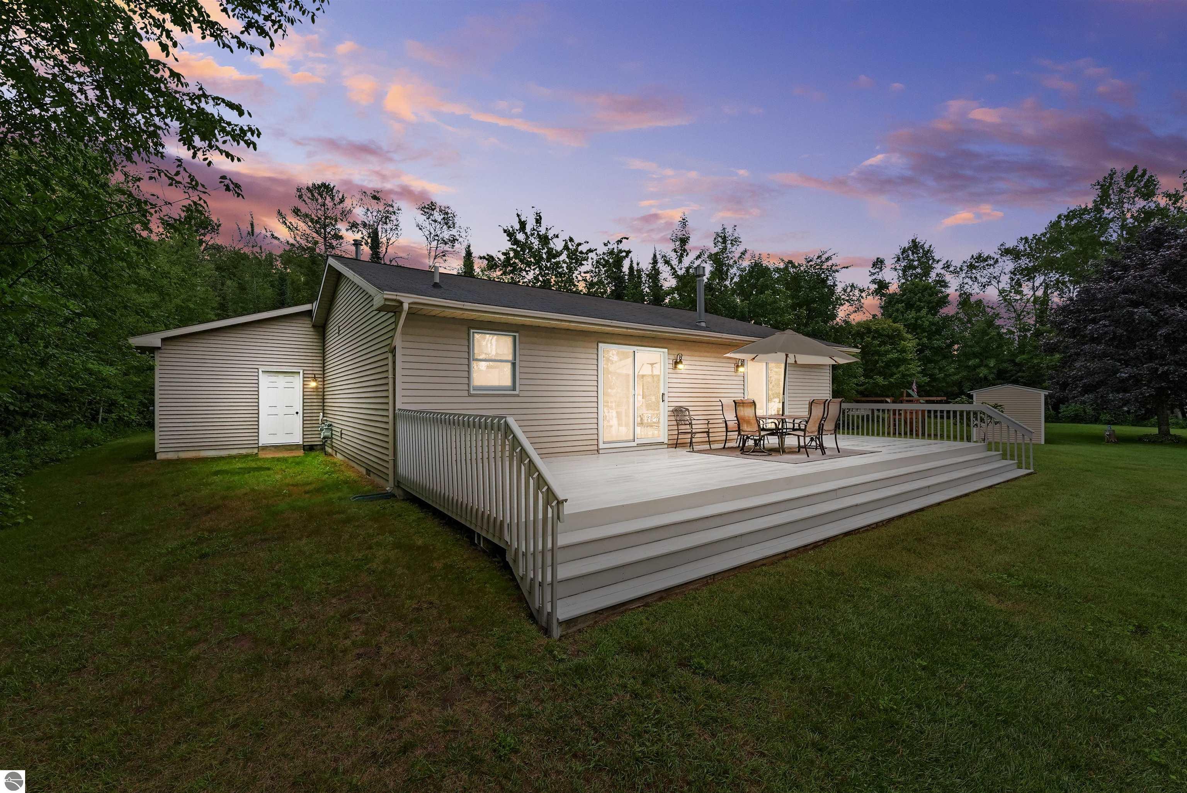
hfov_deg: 104.2
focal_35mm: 14
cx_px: 594
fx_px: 462
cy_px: 396
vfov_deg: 81.3
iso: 2000
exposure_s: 1/400
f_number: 13
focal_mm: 14
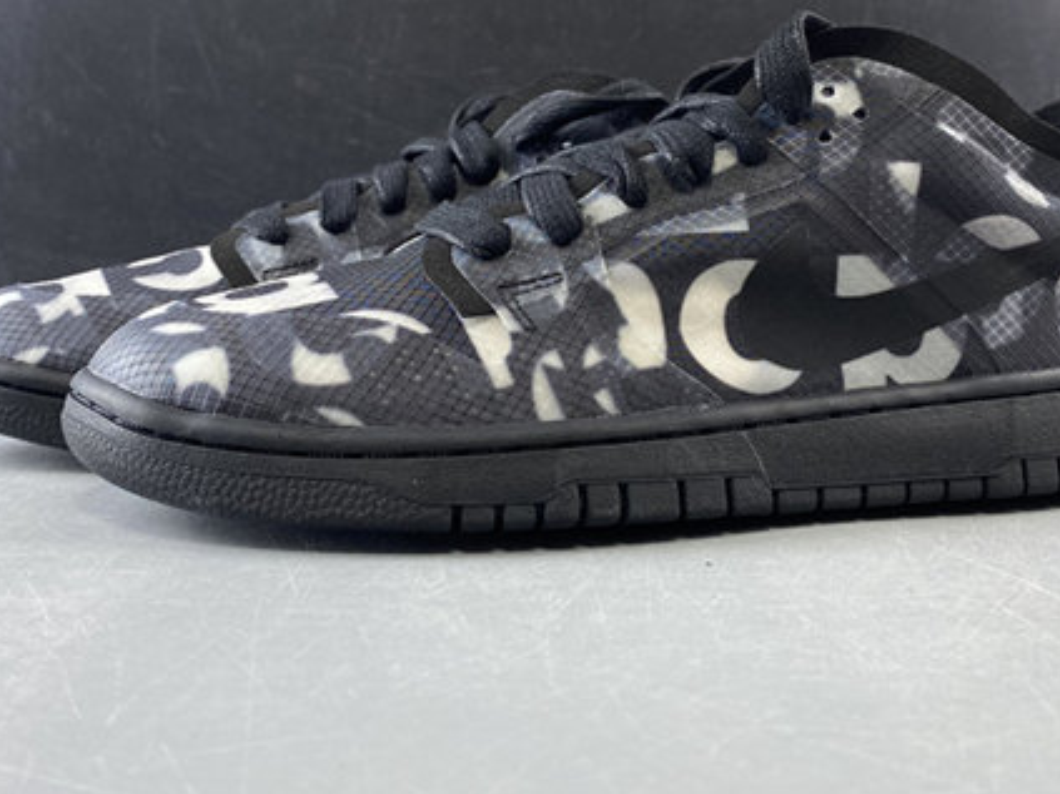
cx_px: 564
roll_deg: +0.7
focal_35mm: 43
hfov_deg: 43.8
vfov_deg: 33.4
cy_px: 294
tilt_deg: -0.6
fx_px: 1316
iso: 80
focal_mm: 4.25
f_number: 1.8
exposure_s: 1/50
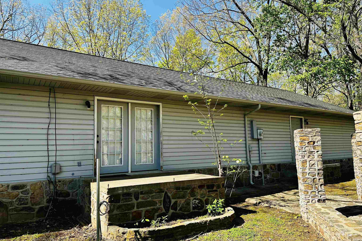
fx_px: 251
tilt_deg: +5.8
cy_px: 128
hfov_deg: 71.5
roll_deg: +1.8
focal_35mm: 25
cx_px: 181
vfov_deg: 51.3
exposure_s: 1/1779
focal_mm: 6.86
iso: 80
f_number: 1.78
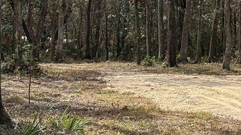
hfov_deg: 15.8
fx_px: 850
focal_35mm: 133
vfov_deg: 8.9
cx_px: 252
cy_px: -48
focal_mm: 5.96
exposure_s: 1/1263
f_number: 1.6
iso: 32
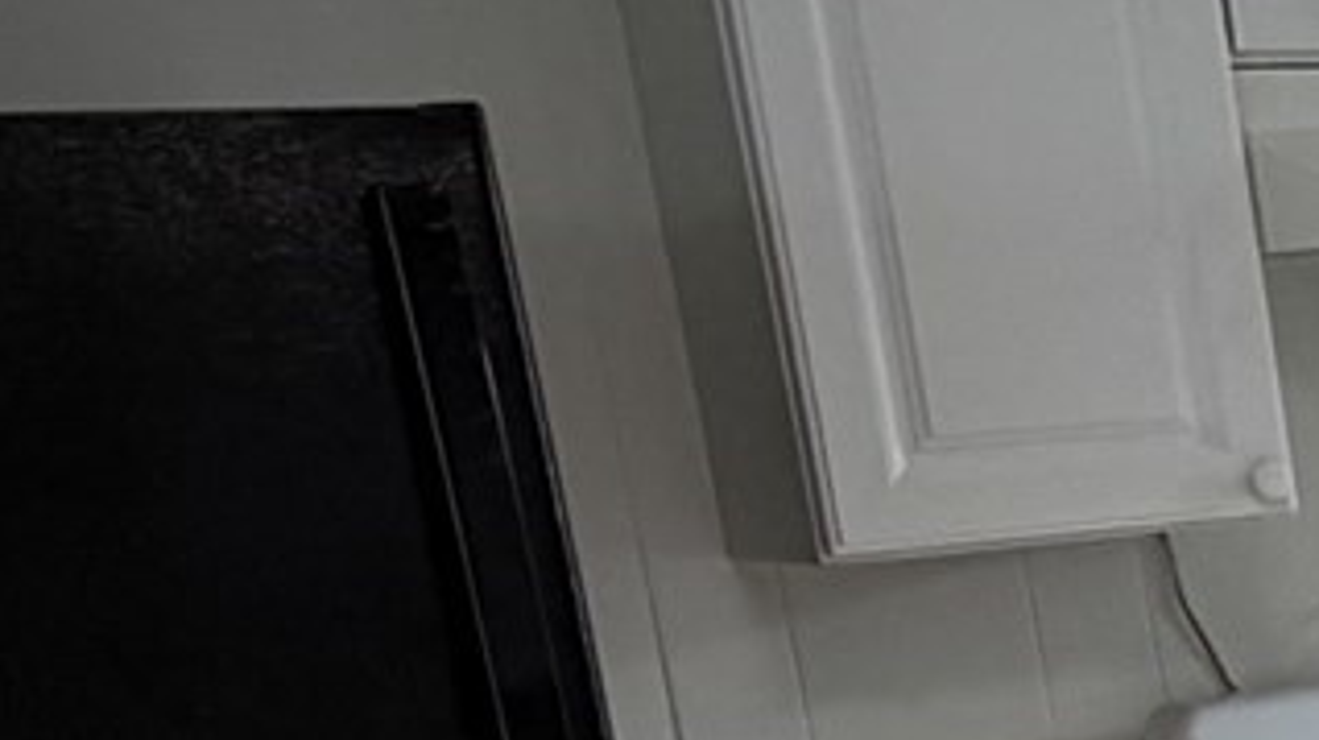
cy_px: 1050
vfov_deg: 11.9
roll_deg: +4.0
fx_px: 3426
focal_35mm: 98
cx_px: 2667
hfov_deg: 16.4
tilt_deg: -13.5
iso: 125
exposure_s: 1/120
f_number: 2.2
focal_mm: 2.22
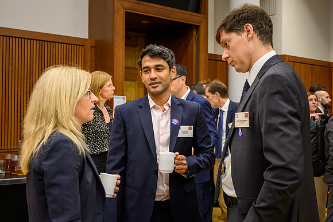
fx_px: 444
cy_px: 111
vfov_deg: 28.1
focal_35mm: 48
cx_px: 166
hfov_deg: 41.1
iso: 2200
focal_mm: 32
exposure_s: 1/60
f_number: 4
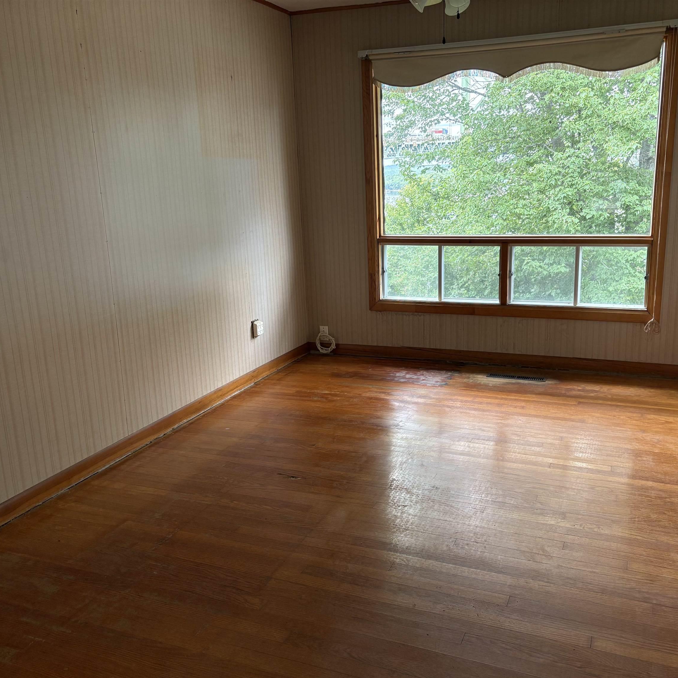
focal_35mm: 31
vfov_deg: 52.5
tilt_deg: -13.3
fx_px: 687
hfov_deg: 52.4
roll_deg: +2.1
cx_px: 378
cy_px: 343
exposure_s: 1/167
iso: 125
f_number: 1.6
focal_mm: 5.96
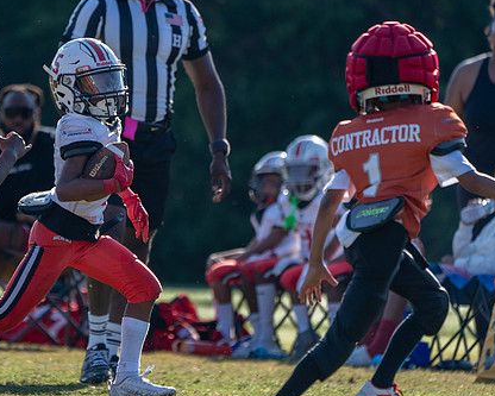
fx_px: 9598
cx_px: 132
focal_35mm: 655
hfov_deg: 3.0
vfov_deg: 2.4
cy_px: 180
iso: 500
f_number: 5.6
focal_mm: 400
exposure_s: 1/1600
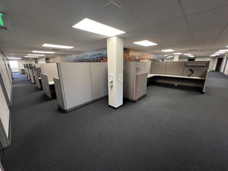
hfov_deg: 106.2
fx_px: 86
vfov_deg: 89.9
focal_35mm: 13
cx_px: 114
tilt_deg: -14.2
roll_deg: +1.3
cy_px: 86
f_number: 1.8
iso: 250
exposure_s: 1/75
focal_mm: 1.57
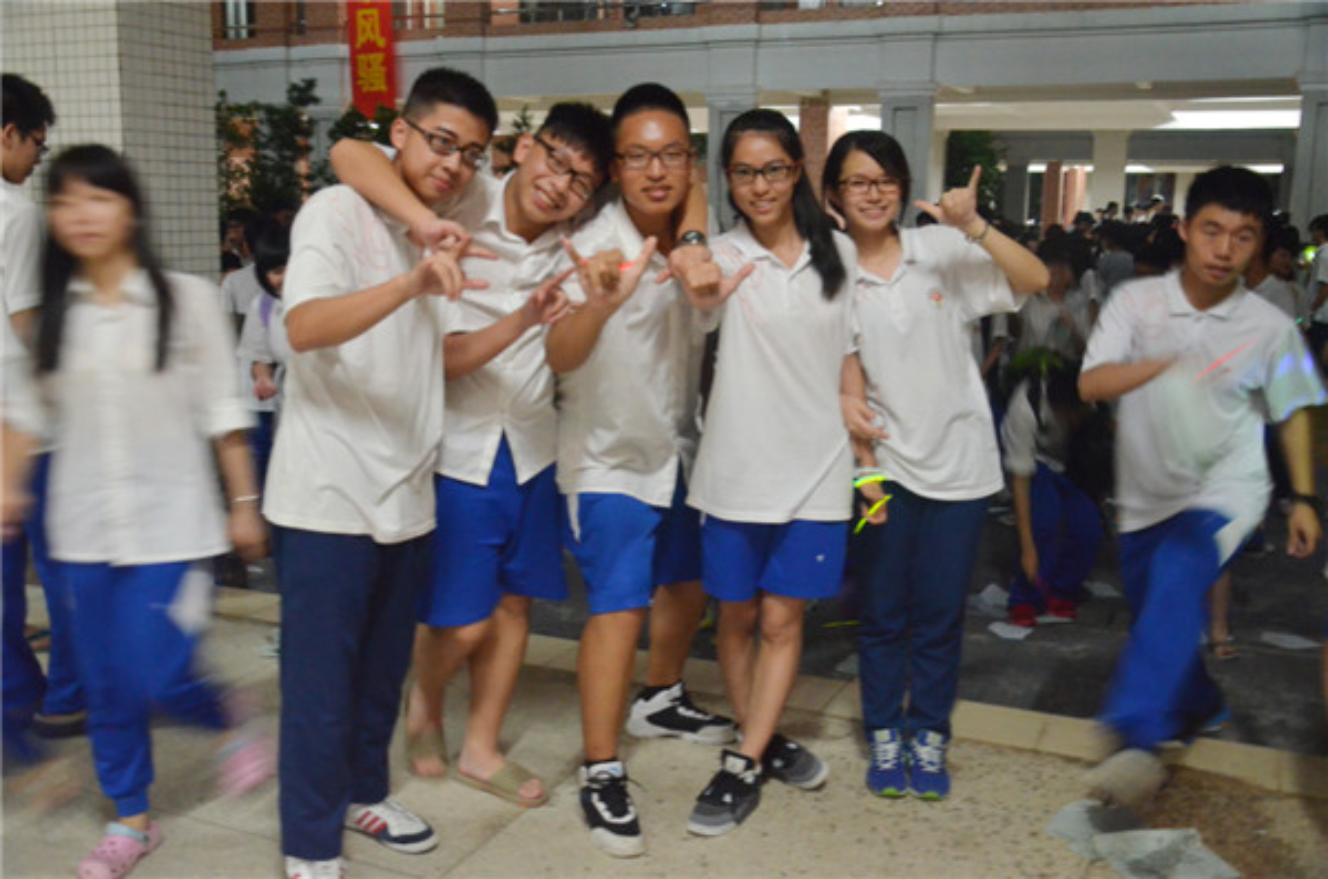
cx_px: 664
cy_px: 440
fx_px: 1325
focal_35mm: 36
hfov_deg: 53.2
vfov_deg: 36.7
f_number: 3.8
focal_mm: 24
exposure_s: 1/20
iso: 4000
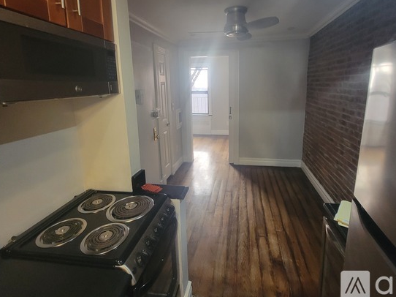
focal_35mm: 16
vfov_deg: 77.1
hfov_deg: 94.3
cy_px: 117
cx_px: 215
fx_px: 183
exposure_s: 1/30
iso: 400
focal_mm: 2.2
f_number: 2.2
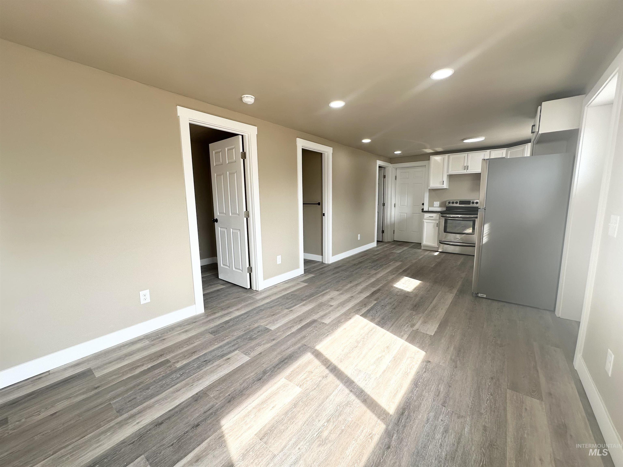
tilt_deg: -7.9
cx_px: 312
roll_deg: +0.3
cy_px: 234
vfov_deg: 85.7
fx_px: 252
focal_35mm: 14
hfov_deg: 102.1
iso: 40
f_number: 2.2
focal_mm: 2.22
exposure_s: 1/151
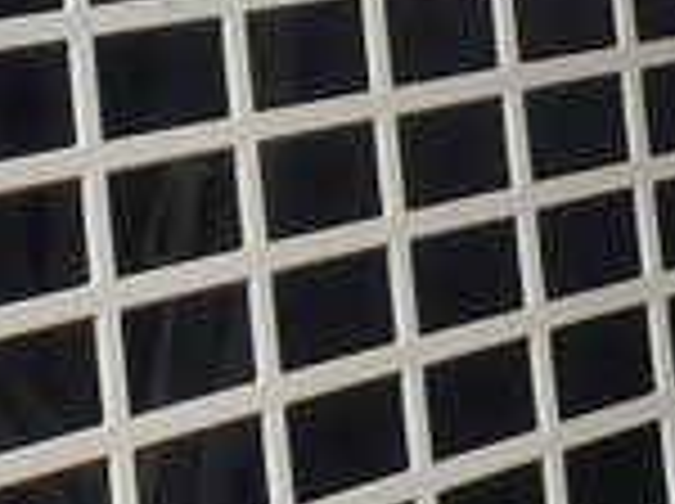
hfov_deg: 11.1
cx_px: 99
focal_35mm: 178
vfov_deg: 8.0
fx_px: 3465
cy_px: -468
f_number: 2.4
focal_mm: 4.3
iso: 50
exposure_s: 1/253
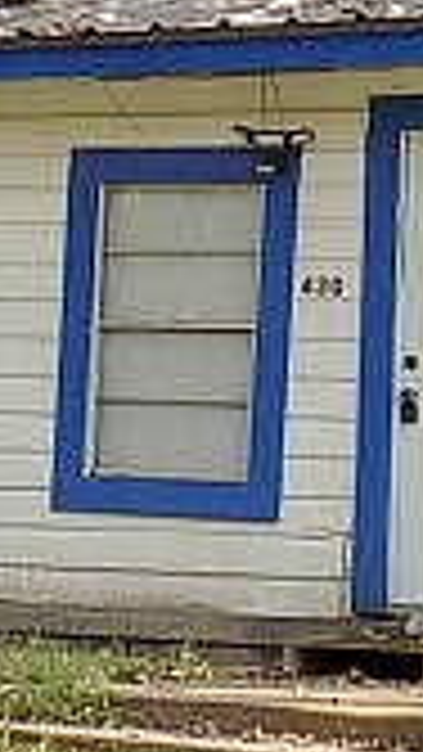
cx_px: -112
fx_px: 3129
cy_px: 644
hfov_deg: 7.7
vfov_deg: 13.6
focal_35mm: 157
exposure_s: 1/125
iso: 80
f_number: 3.3
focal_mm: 5.3
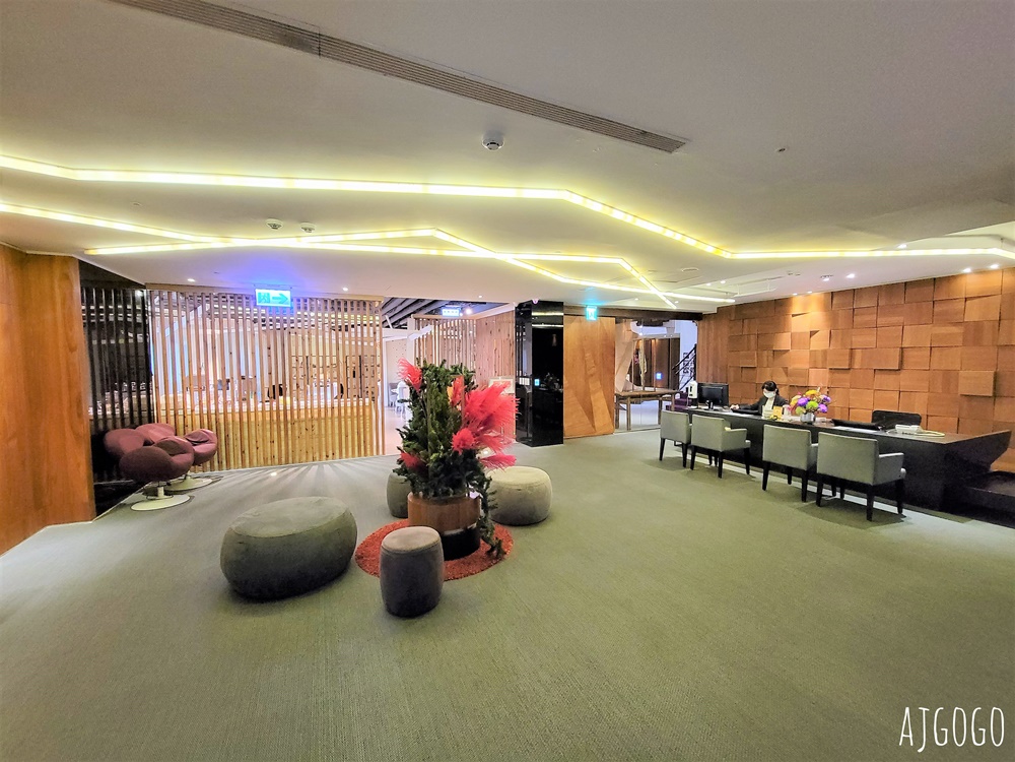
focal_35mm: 13
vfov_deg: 89.9
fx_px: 381
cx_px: 508
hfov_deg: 106.2
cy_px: 381
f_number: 2.2
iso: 1000
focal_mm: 2.2
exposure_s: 1/24
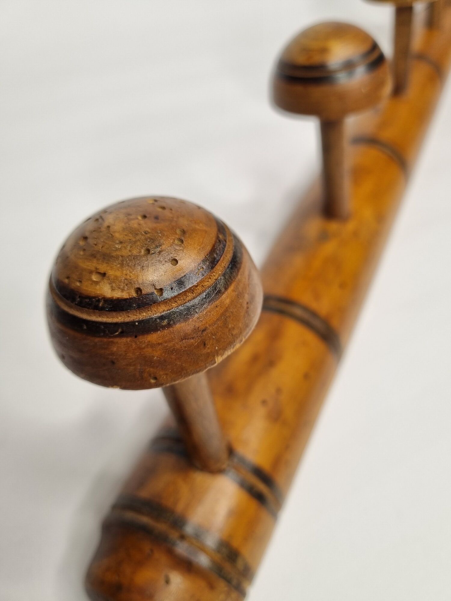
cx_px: 226
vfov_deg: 67.3
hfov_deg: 53.1
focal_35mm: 26
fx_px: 452
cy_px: 300
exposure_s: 1/124
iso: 50
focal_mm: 5.4
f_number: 1.8
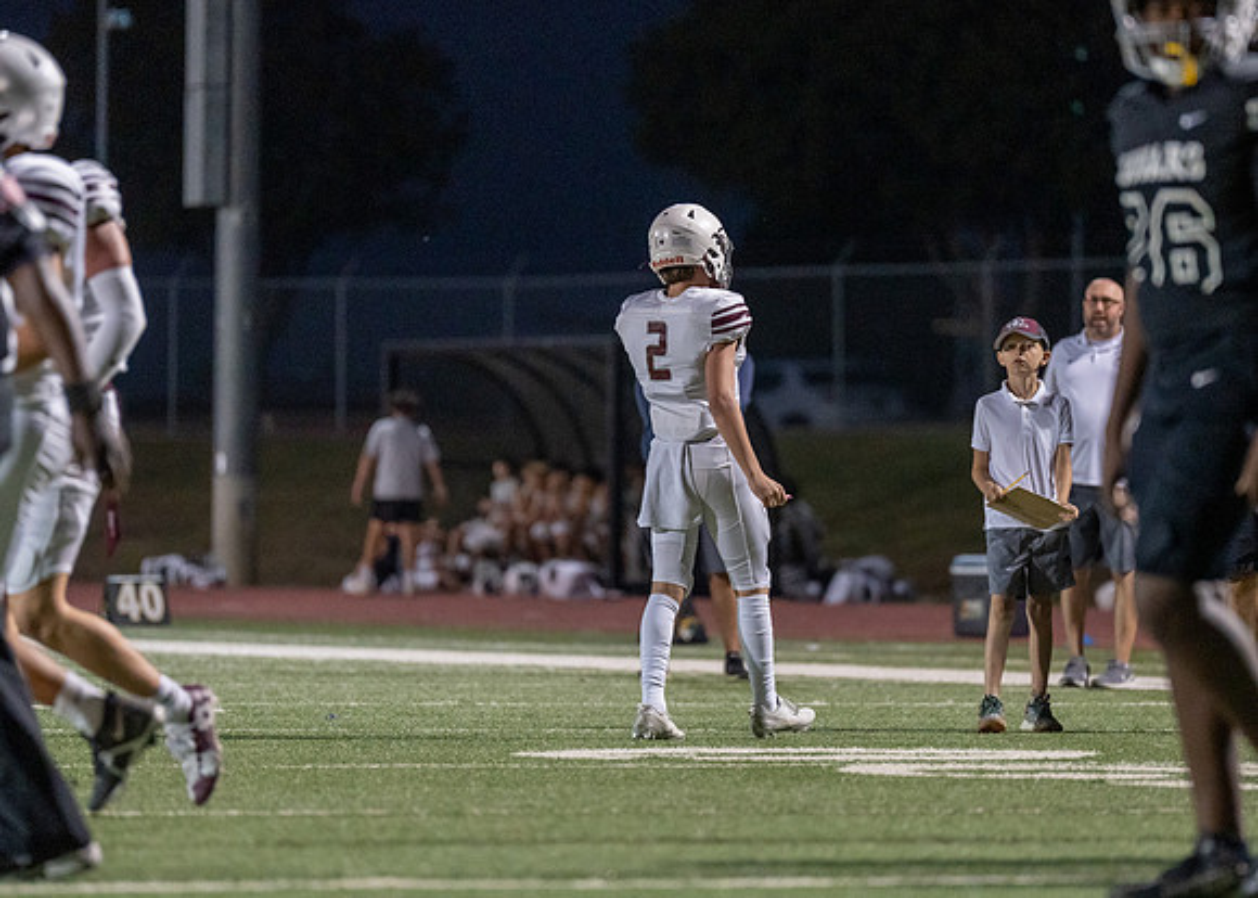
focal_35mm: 294
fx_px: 10488
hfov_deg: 6.9
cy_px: 440
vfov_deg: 4.9
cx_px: 716
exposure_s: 1/800
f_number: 2.8
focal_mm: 200
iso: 2000
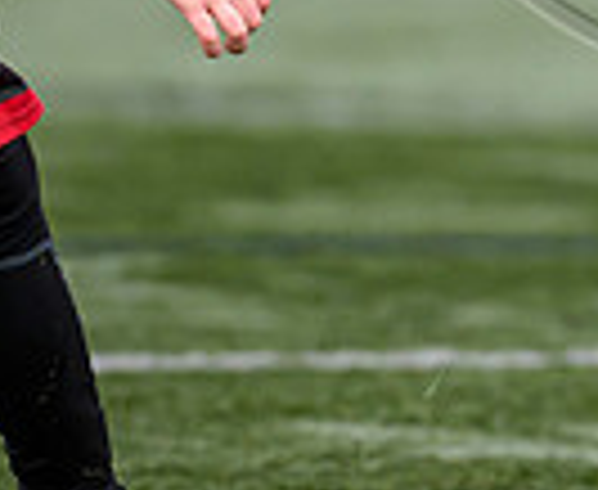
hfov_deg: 1.0
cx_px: 1169
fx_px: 35737
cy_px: -426
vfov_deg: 0.8
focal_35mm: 2000
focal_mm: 400
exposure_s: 1/1600
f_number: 3.5
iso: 500
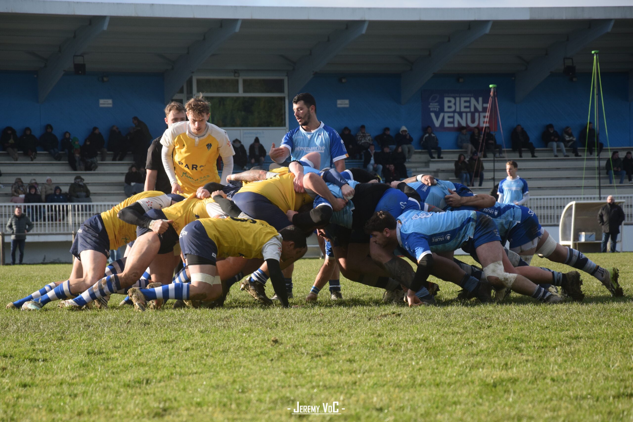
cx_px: 316
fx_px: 2769
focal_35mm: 158
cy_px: 211
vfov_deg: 8.7
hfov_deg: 13.0
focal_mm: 105
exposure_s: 1/1000
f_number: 5.6
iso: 560
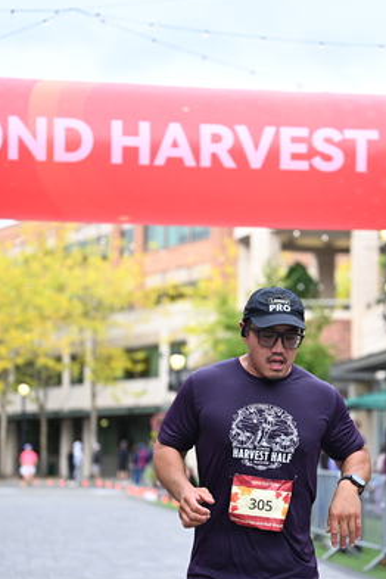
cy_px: 340
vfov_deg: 20.8
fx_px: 1576
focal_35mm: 98
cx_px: 269
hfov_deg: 13.9
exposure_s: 1/1600
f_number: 2.8
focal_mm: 70
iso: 1000
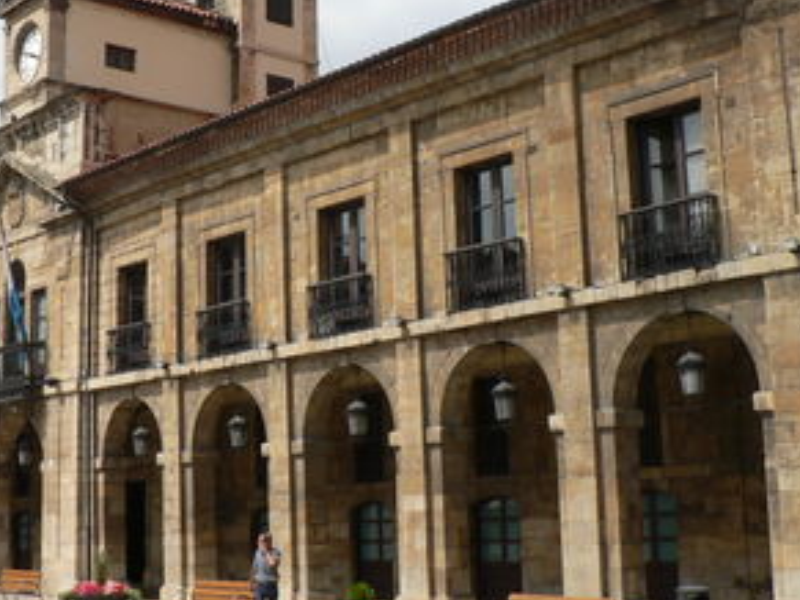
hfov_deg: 32.6
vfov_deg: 24.7
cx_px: 305
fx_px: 1363
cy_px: 215
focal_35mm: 59
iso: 64
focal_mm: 6
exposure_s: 1/400
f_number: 5.6
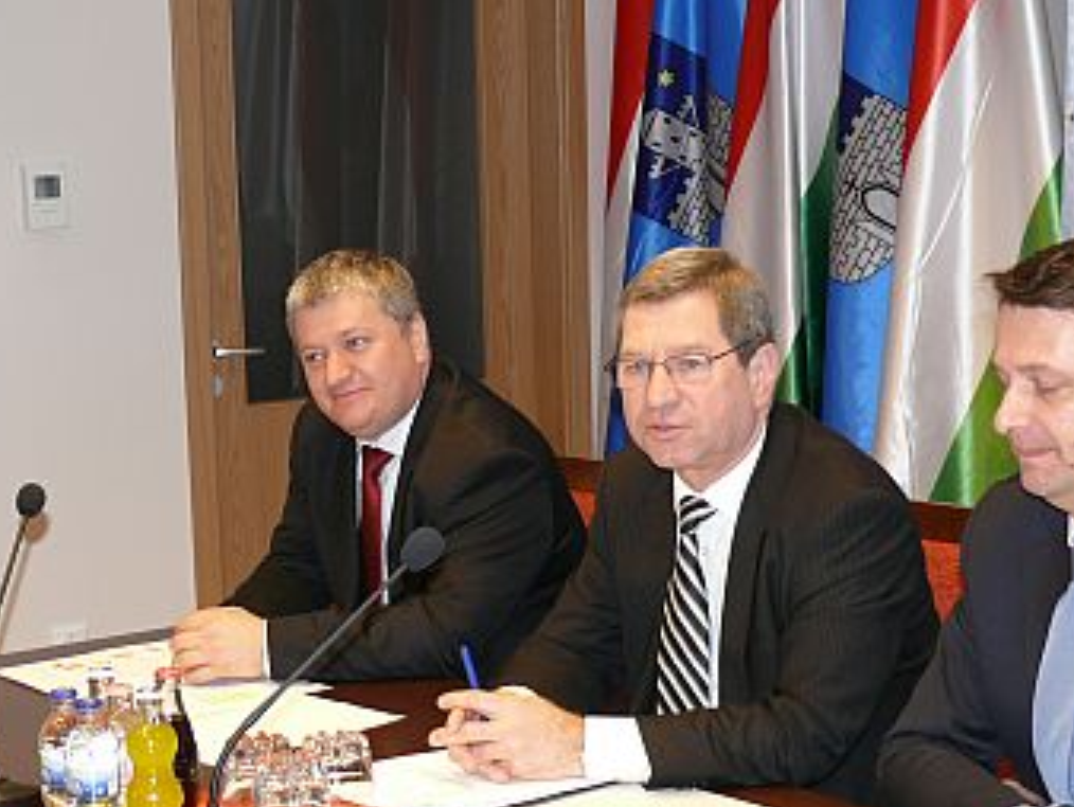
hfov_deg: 25.6
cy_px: 480
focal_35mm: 76
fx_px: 2360
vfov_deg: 19.4
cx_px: 670
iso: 125
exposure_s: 1/30
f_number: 3.2
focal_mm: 9.9
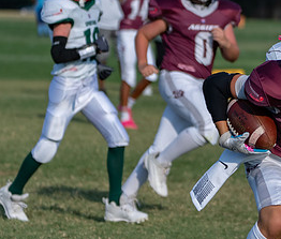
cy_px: 123
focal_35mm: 496
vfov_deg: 3.2
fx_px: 4230
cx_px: 399
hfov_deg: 3.8
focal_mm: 183
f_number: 5.6
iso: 200
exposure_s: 1/1600
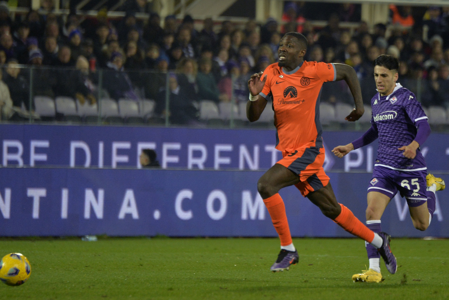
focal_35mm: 400
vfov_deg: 3.4
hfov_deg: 5.2
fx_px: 4988
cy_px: 150
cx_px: 224
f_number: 5.6
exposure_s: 1/800
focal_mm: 400
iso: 2500
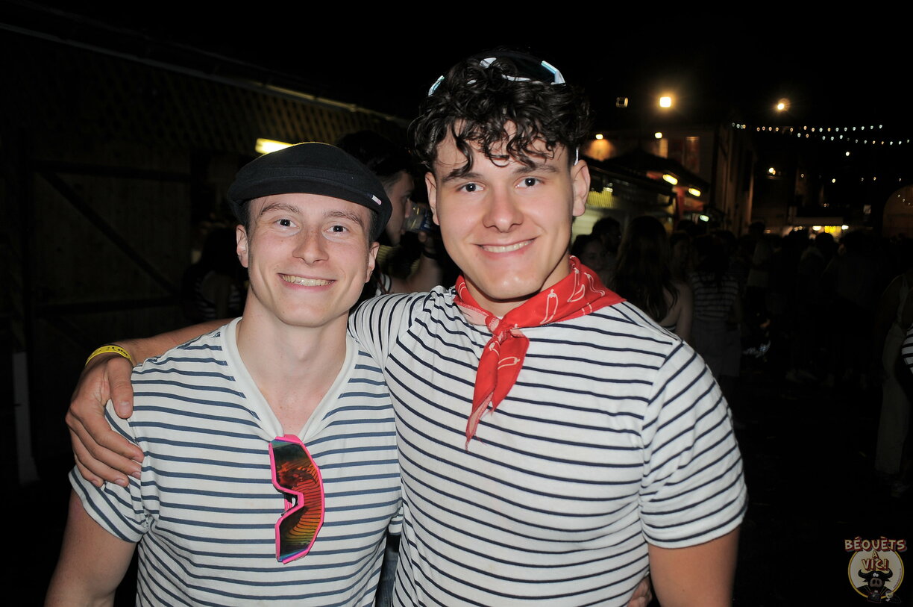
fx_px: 684
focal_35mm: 27
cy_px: 304
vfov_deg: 47.8
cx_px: 456
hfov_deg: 67.4
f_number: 3.5
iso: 200
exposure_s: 1/60
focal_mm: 18
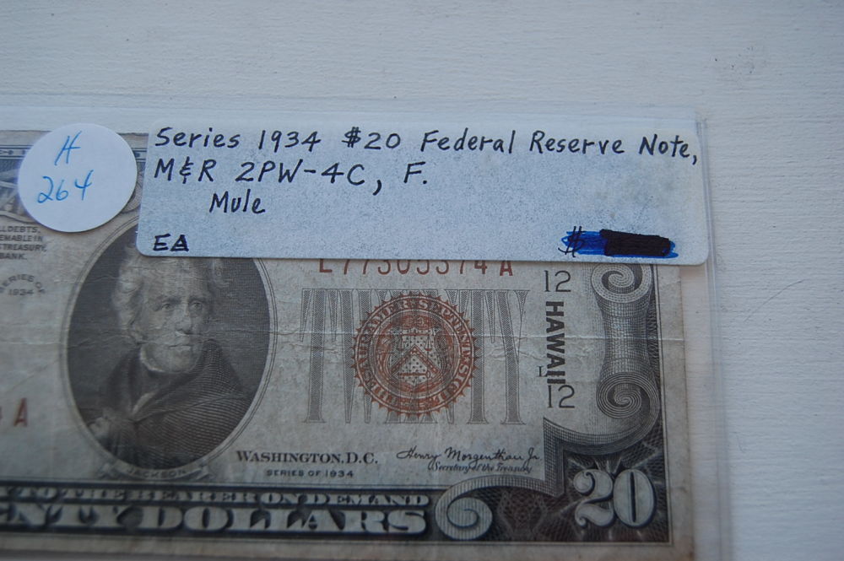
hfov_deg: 41.1
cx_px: 422
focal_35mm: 48
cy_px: 280
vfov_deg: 28.0
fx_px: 1124
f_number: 5.6
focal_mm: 32
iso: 280
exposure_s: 1/125
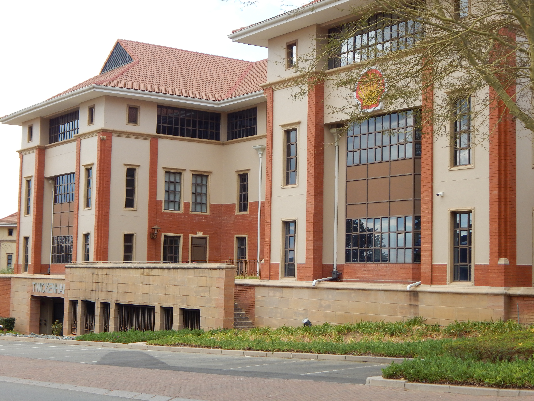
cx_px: 267
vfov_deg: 24.0
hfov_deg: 31.7
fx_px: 941
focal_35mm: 61
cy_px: 200
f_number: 4
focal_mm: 10.9
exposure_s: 1/200
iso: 125
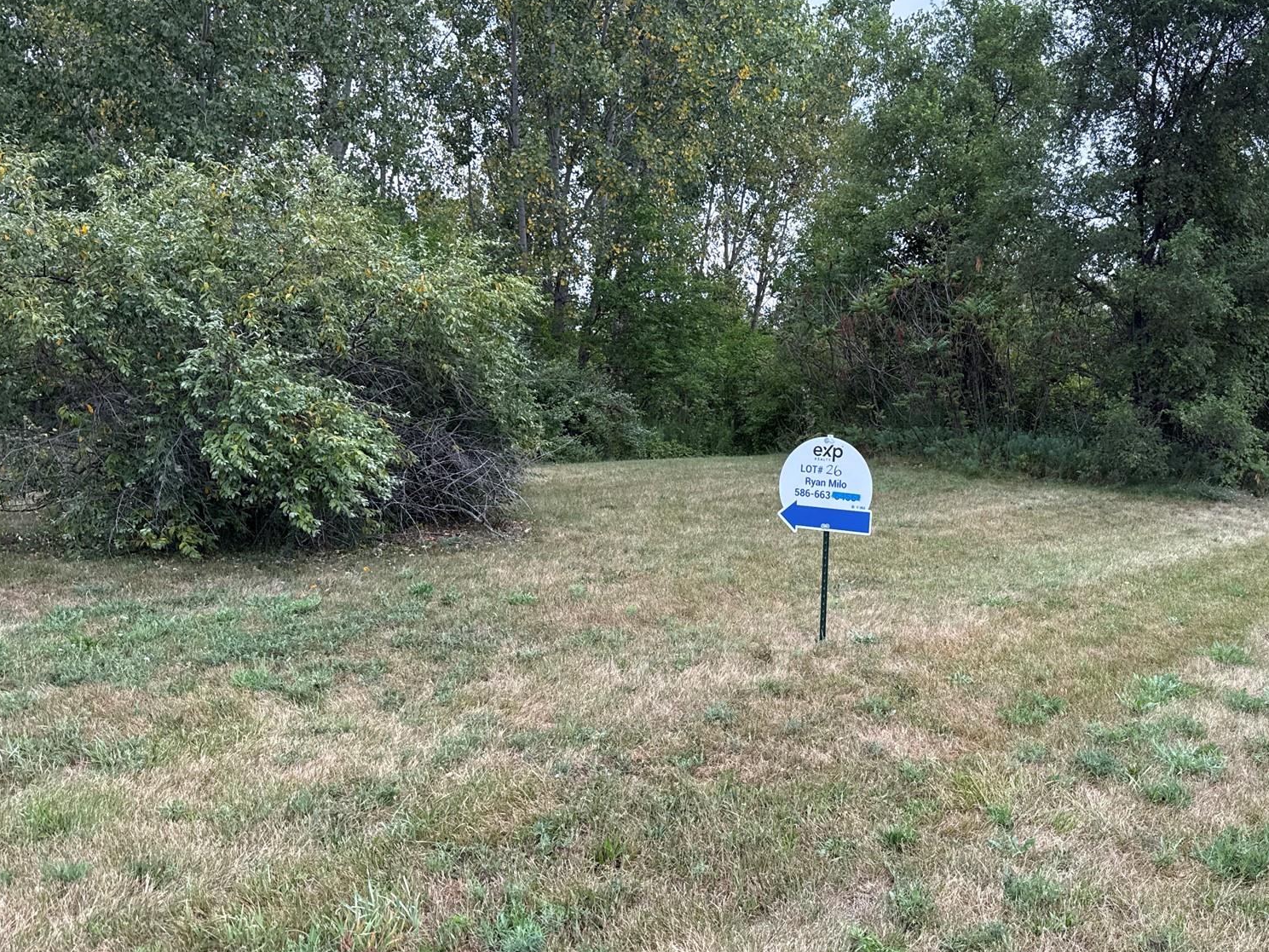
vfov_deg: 42.9
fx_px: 1210
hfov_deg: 54.7
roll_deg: -0.4
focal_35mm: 33
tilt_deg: -3.9
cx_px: 800
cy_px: 537
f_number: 1.78
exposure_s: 1/317
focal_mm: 6.76
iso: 100
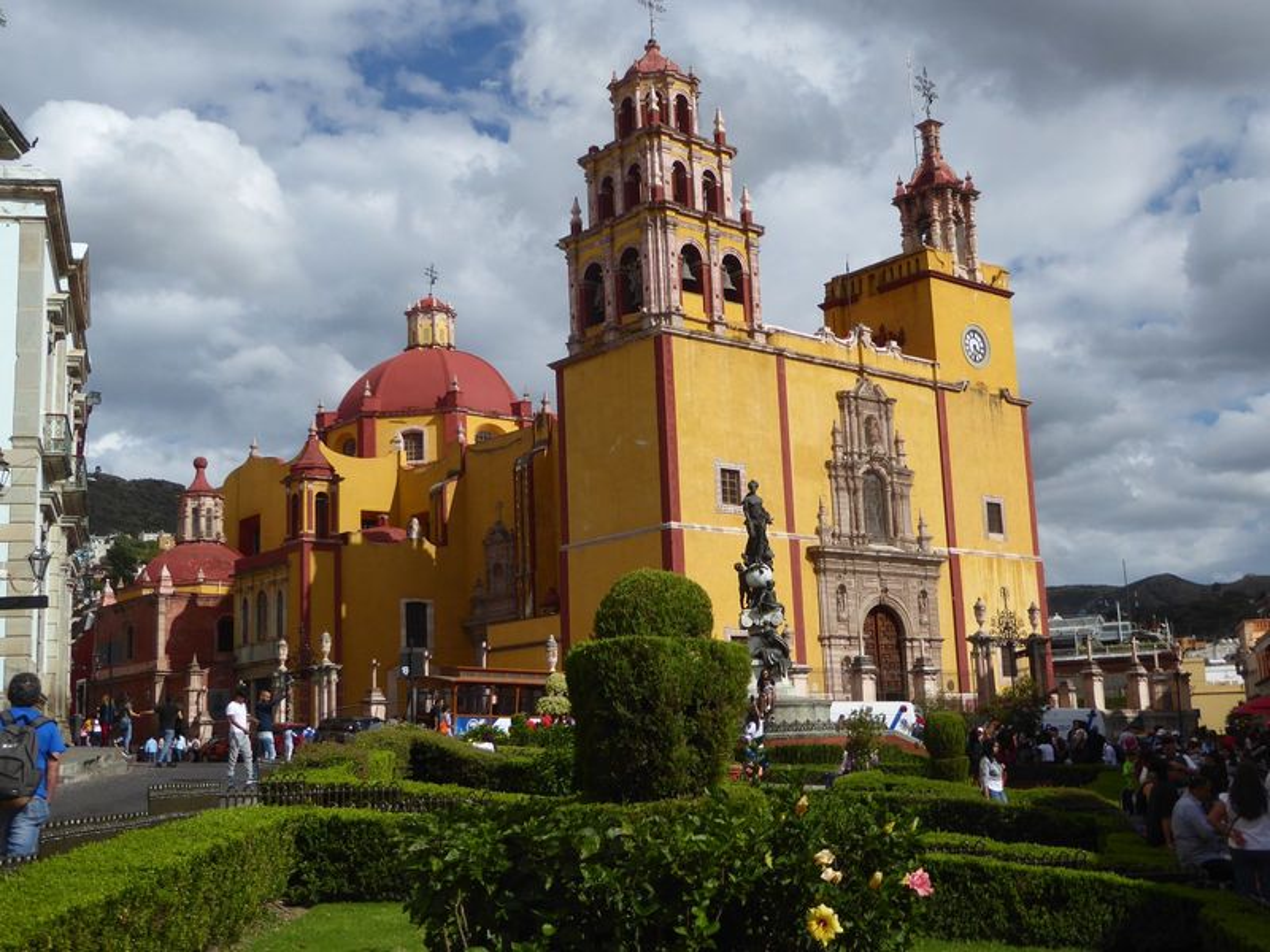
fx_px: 1688
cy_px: 476
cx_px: 635
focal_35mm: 46
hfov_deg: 41.2
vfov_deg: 31.5
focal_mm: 7.8
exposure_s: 1/1300
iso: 80
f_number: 3.9
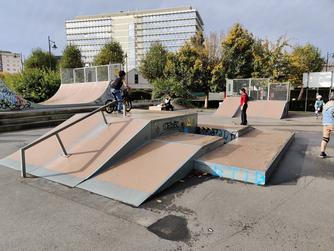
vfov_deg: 51.4
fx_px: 261
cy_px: 126
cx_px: 167
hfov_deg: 65.3
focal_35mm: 27
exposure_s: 1/1003
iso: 125
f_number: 1.65
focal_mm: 4.75
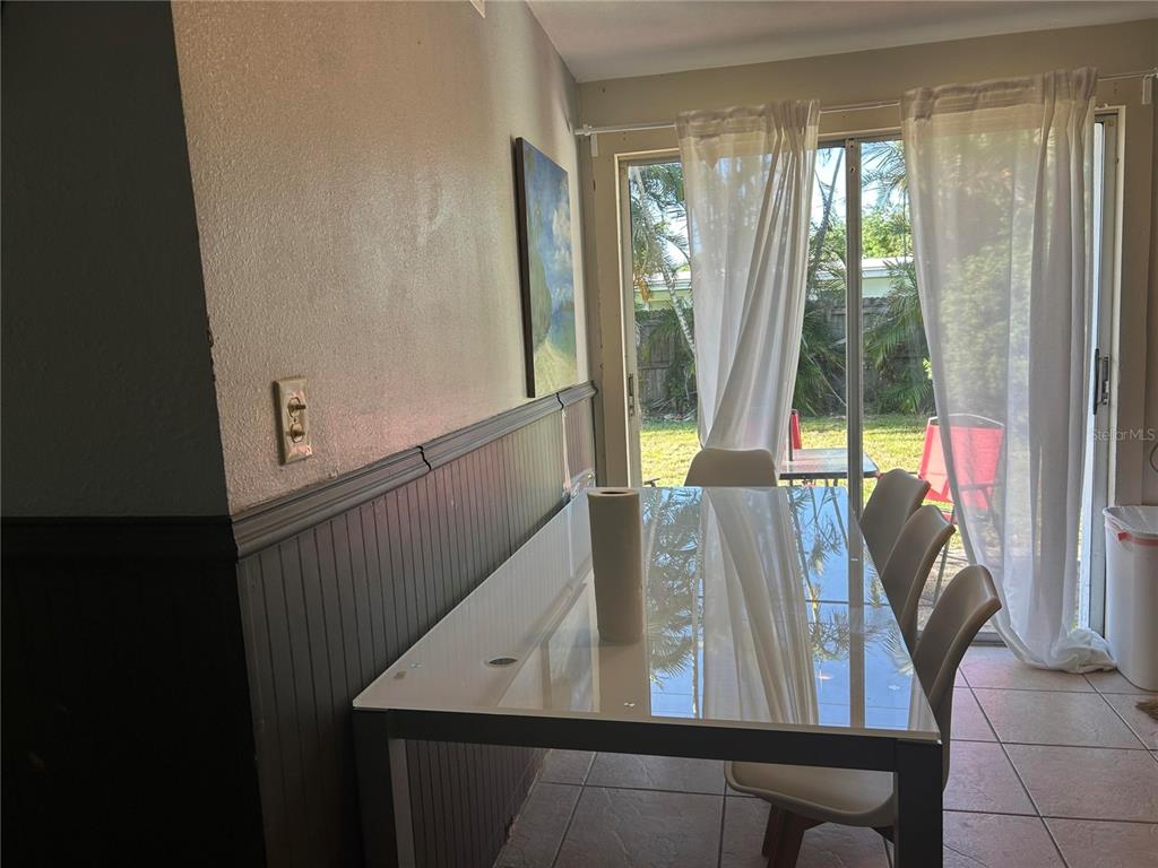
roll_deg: +3.2
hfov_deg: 67.3
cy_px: 434
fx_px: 870
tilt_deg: -7.2
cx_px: 579
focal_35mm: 26
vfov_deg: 53.1
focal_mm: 5.7
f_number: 1.5
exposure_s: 1/209
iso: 40
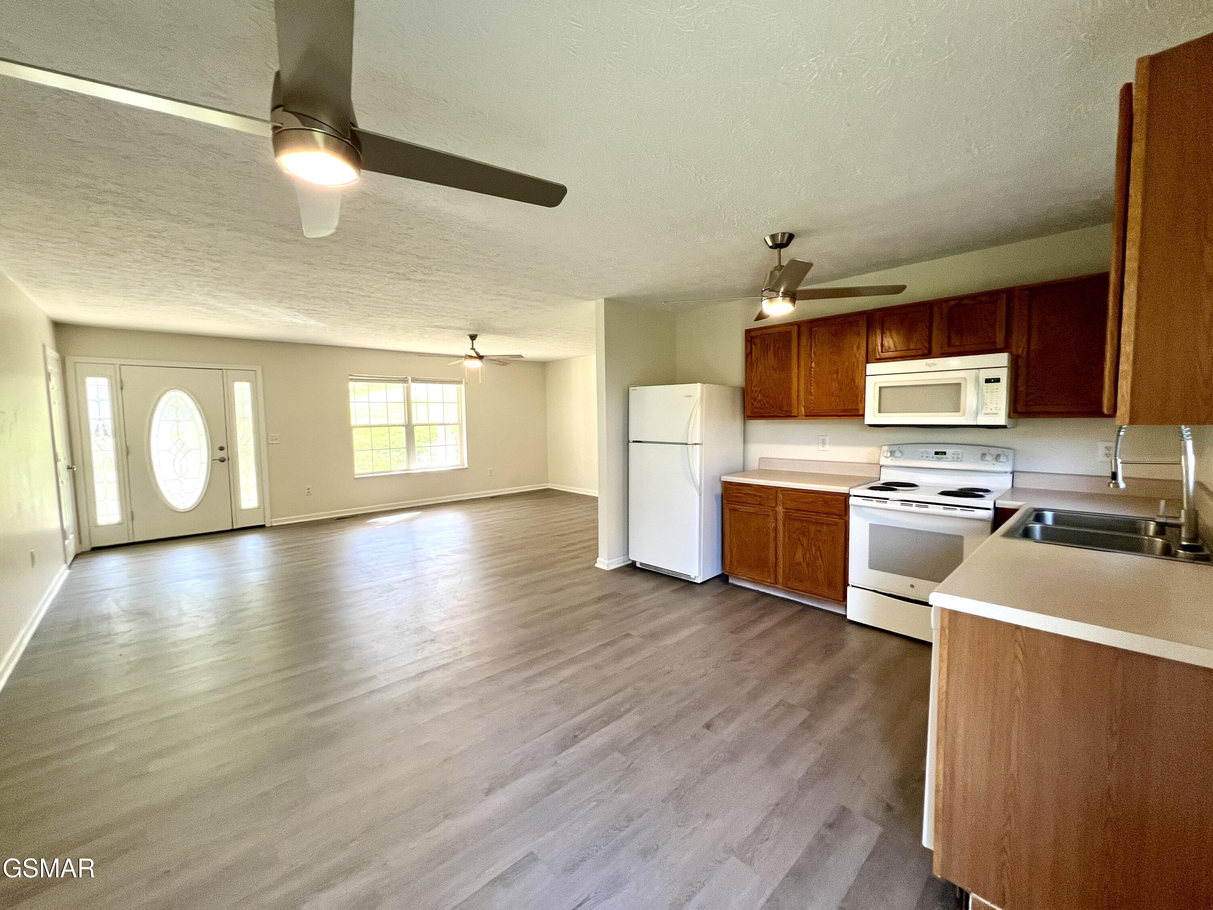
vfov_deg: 89.9
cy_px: 455
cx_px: 606
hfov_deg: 106.2
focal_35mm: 13
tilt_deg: -3.9
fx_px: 456
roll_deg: +1.0
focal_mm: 1.57
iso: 200
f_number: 1.8
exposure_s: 1/120
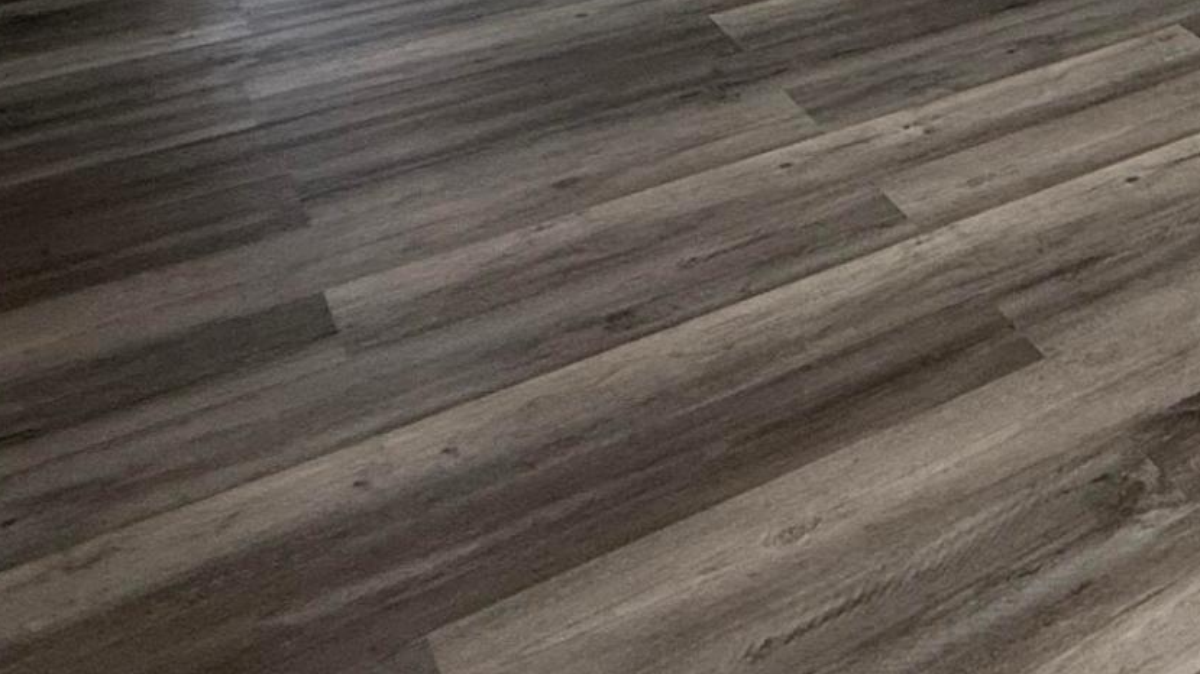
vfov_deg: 18.3
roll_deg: -3.3
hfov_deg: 29.1
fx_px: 1686
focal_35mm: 53
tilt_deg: -7.1
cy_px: -506
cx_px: 1673
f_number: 2.2
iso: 125
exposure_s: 1/120
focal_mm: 2.22
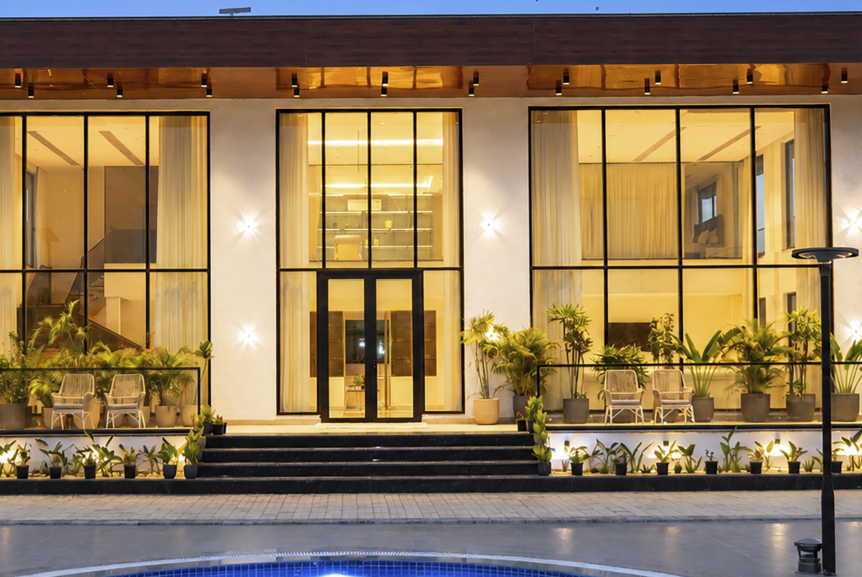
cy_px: 321
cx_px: 364
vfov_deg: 24.7
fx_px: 1319
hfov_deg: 36.1
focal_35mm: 55
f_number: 4.5
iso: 800
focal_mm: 35
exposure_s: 1/25
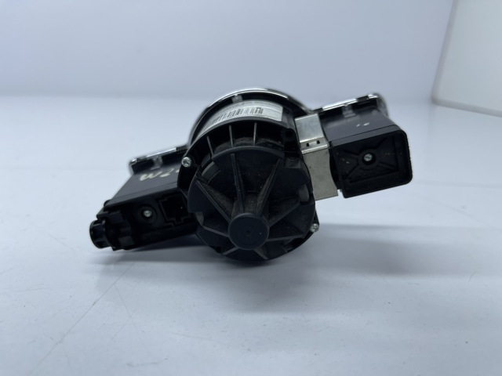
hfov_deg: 69.4
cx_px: 251
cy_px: 188
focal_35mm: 25
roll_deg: -0.8
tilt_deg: -19.2
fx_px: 363
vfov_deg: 54.9
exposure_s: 1/498
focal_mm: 5.1
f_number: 1.6
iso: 32
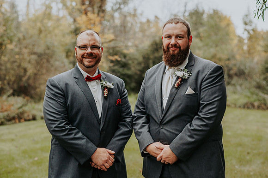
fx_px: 432
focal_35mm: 58
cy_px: 89
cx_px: 134
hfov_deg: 34.5
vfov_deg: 23.4
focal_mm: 58
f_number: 2.8
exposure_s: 1/1000
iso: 500
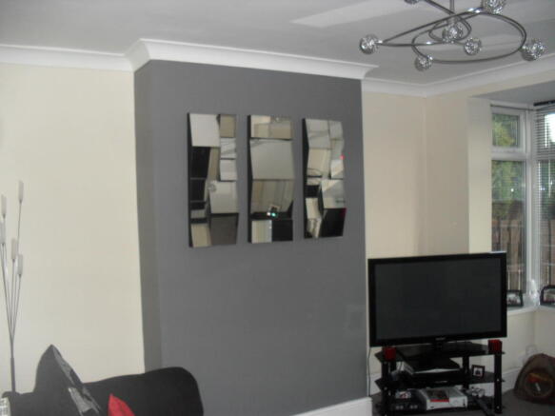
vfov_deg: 40.7
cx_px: 278
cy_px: 208
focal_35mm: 35
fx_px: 561
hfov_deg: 52.6
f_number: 3.2
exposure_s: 1/45
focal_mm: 6.3
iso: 200
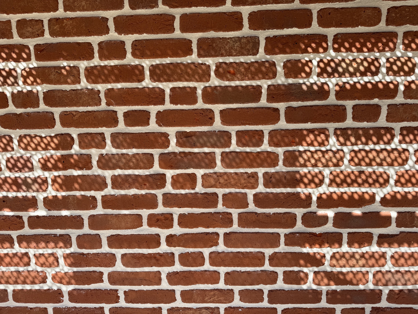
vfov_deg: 56.8
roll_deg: +1.0
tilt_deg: -9.1
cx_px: 209
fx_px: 290
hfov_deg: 71.6
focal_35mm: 24
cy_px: 157
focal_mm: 6.76
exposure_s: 1/1060
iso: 80
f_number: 1.78
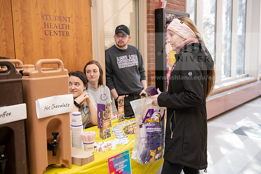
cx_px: 130
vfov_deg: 35.1
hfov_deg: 50.7
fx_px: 276
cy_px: 87
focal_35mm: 38
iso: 1250
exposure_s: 1/200
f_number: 3.5
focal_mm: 38
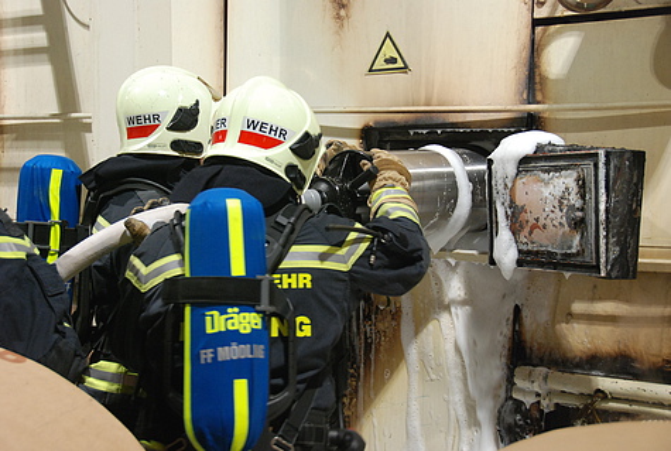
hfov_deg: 33.3
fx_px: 1121
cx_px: 336
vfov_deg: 22.7
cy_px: 226
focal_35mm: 60
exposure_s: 1/30
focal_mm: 40
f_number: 4.5
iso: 800
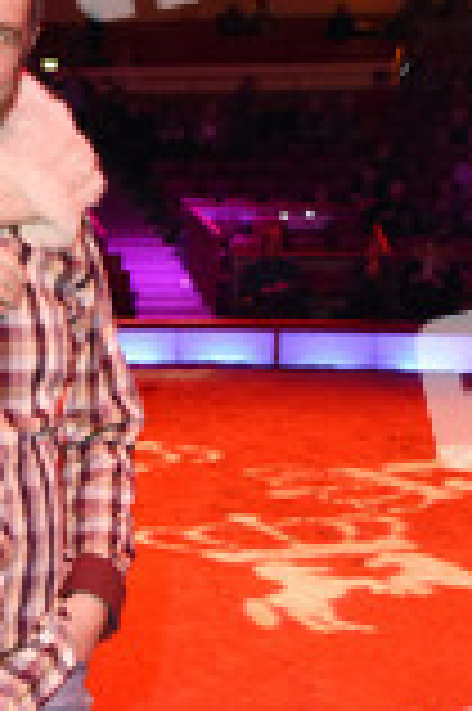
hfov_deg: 17.0
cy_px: 590
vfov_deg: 26.1
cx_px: -121
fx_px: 1498
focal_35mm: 76
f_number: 6.3
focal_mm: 20
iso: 2500
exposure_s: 1/60
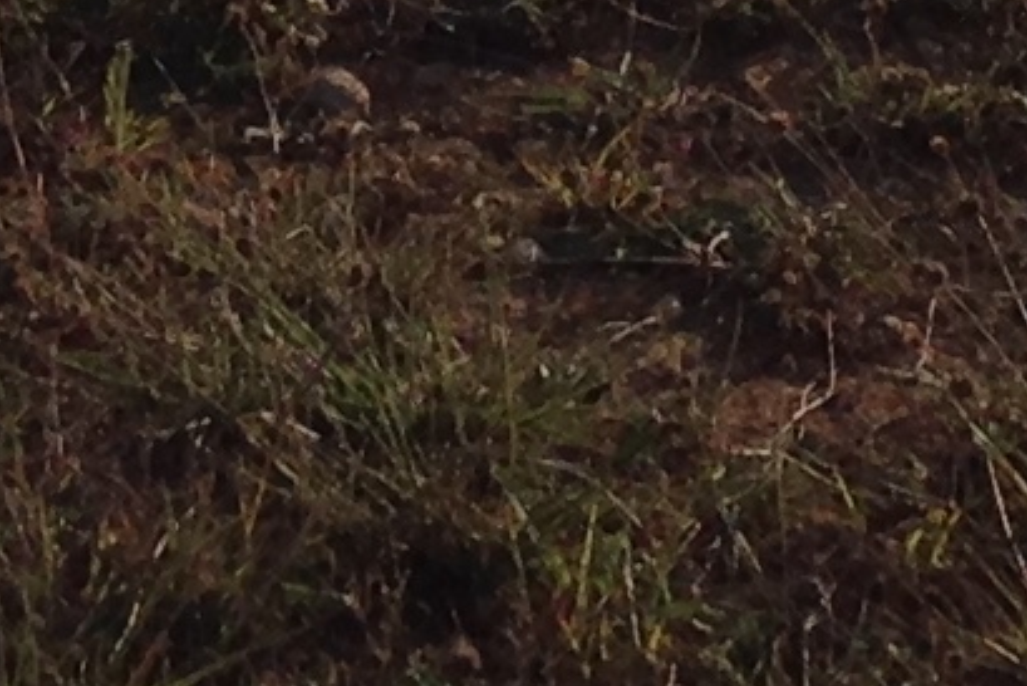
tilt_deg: -3.6
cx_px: 527
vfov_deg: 4.7
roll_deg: +0.0
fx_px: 7819
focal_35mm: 274
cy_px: -1767
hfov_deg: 7.5
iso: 50
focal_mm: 4.12
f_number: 2.4
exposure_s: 1/2463
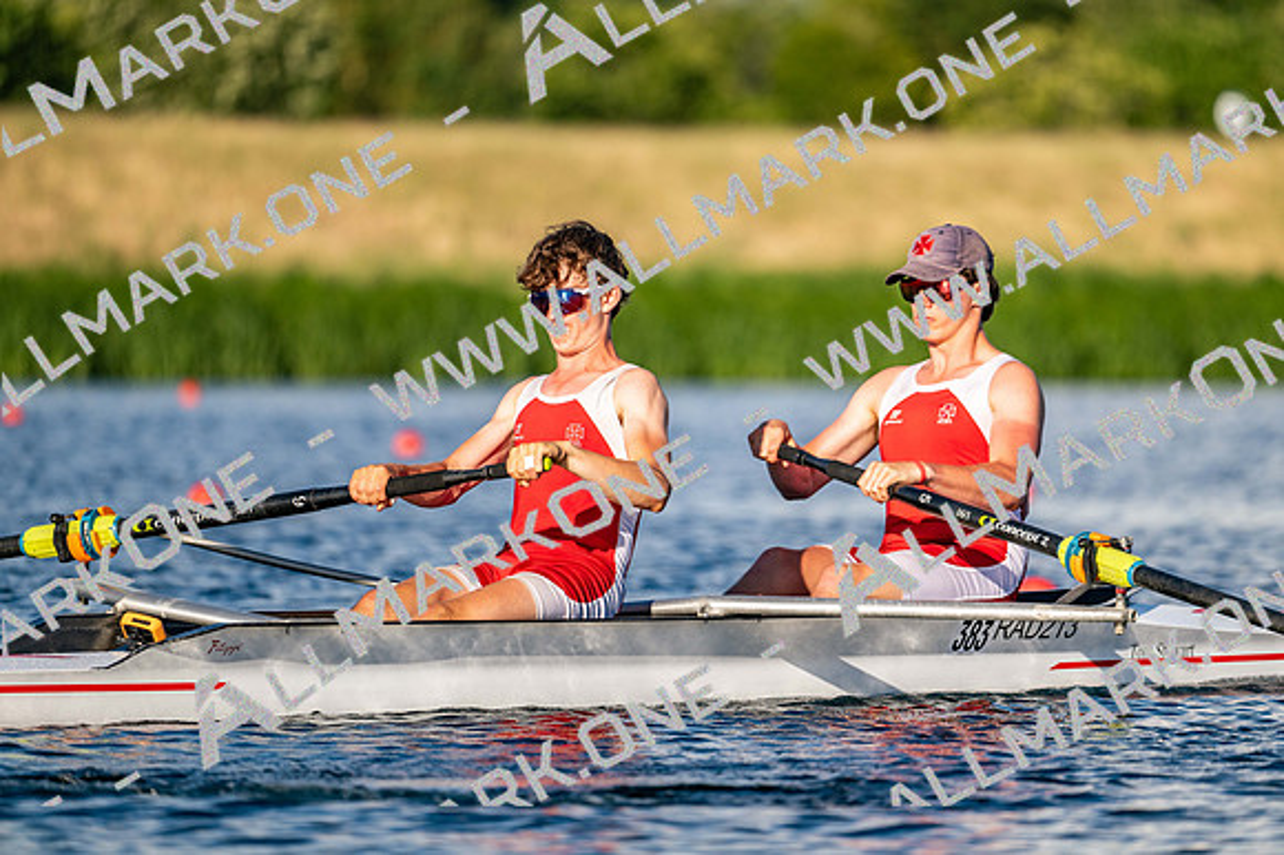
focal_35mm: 400
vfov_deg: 3.4
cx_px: 642
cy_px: 428
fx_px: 14261
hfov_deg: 5.2
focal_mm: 400
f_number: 4.5
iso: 250
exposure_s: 1/2500
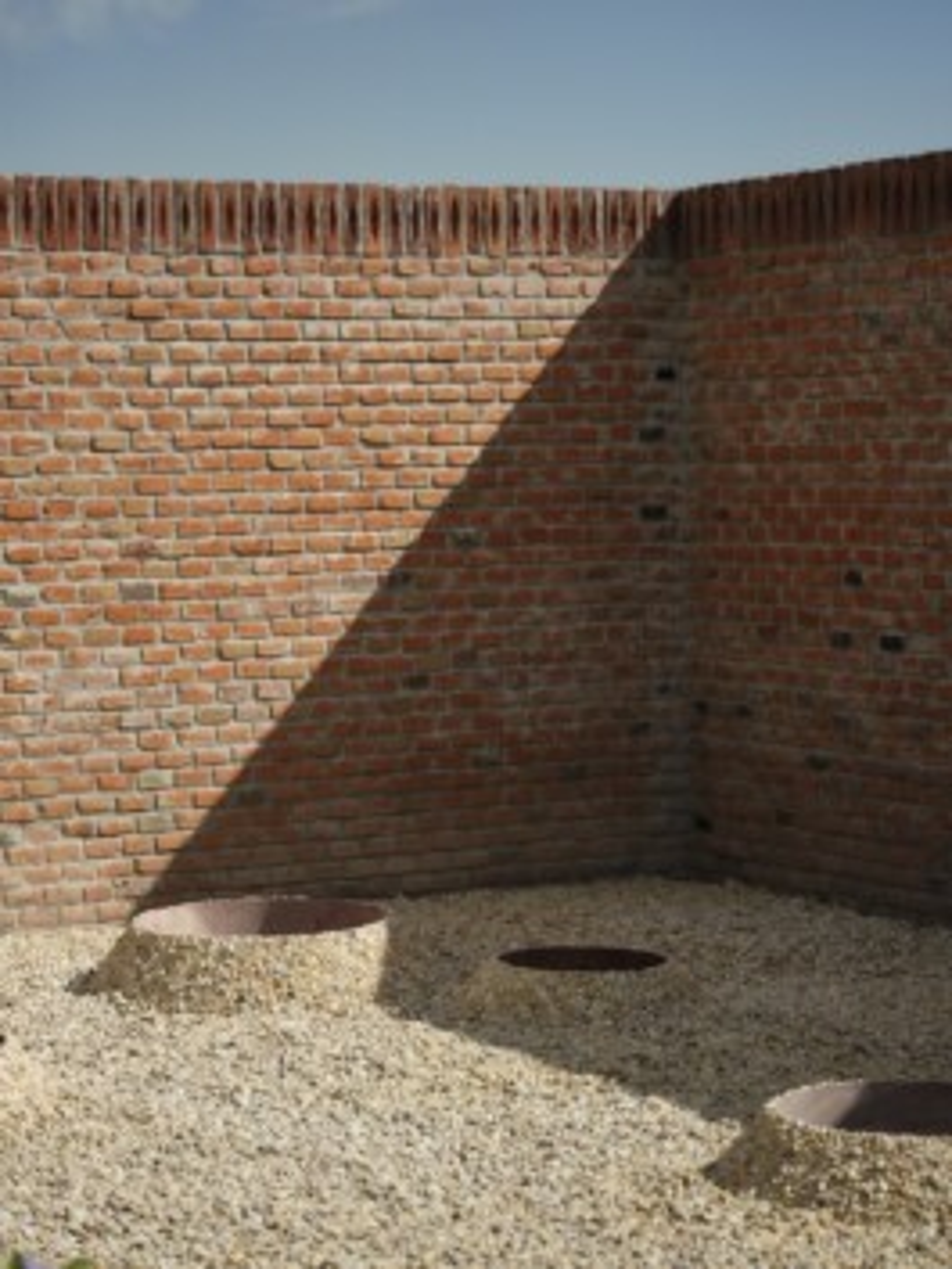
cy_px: 634
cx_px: 476
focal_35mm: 95
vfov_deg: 20.6
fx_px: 3481
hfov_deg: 15.6
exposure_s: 1/4000
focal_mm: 120
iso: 400
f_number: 4
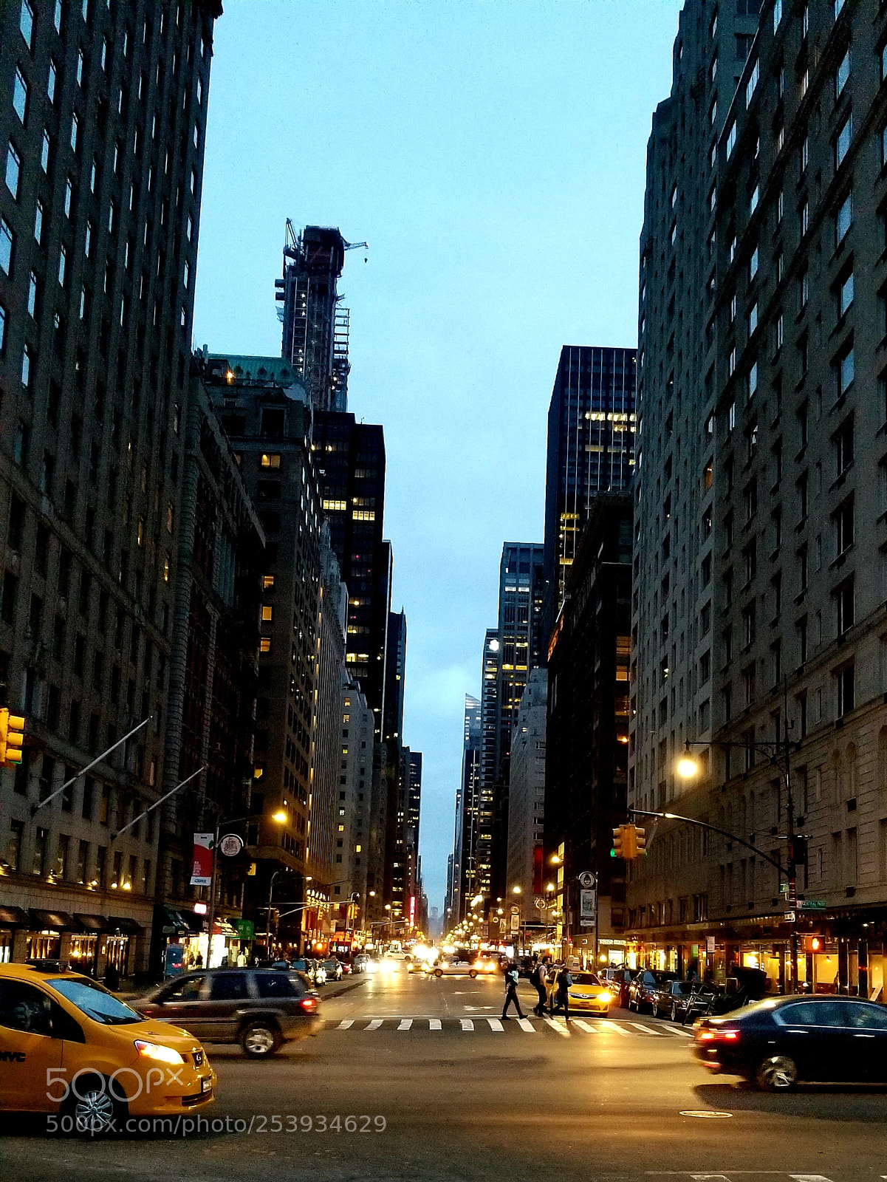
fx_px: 888
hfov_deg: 53.1
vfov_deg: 67.3
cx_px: 444
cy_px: 591
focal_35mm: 26
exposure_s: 1/60
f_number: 1.7
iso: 800
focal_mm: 4.25
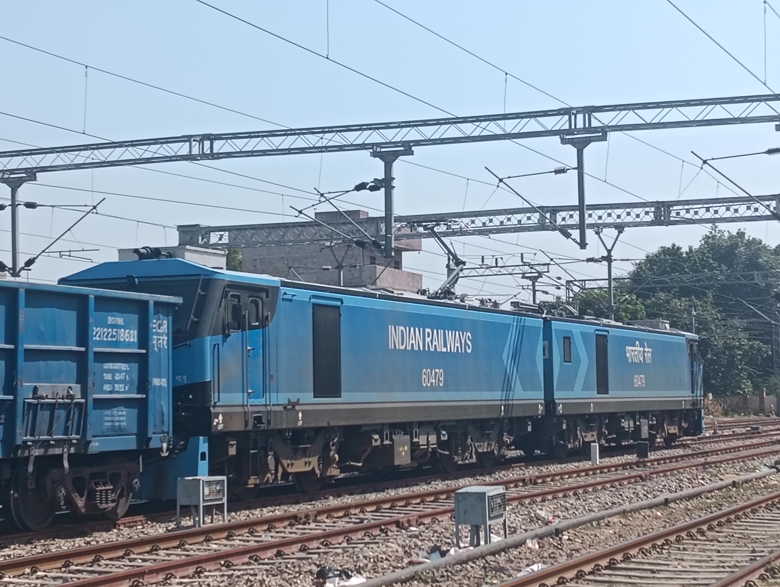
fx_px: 1715
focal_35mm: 76
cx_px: 390
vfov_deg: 19.4
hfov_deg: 25.6
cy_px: 294
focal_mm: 3.98
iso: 64
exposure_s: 1/865
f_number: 1.8
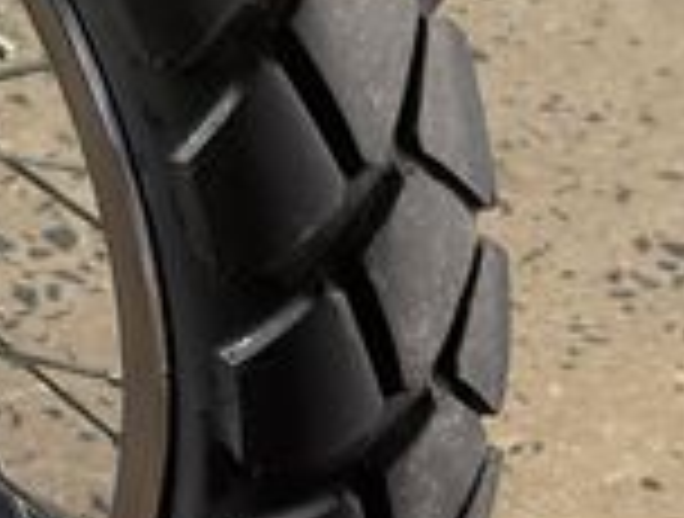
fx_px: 2934
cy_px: -131
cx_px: -342
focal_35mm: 148
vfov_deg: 9.9
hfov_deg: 12.6
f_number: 1.78
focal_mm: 6.76
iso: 200
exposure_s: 1/112
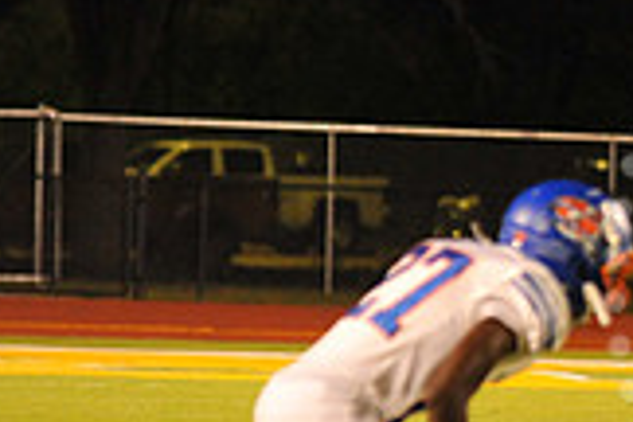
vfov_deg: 1.9
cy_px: 277
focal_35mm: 714
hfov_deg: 2.9
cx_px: 977
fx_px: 12554
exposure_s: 1/160
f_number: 4.5
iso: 3200
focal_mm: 200
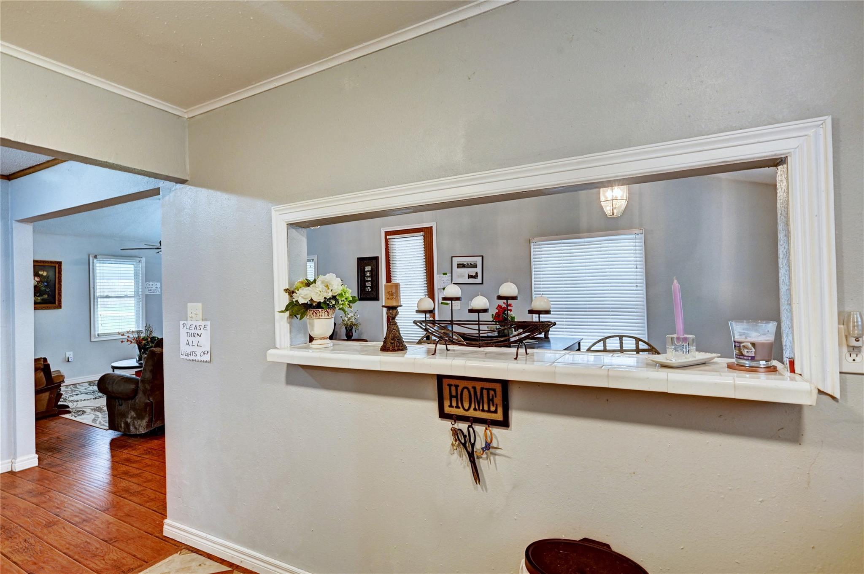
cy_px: 287
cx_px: 432
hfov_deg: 90.0
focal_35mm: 18
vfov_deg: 67.3
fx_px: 432
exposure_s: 1/6
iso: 400
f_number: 8
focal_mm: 18
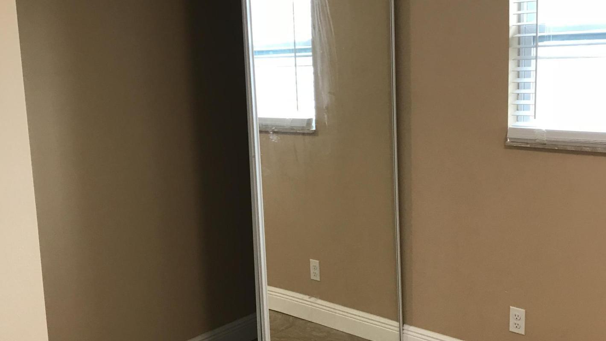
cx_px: 293
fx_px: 691
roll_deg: +2.8
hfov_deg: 47.4
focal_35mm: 43
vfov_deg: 27.7
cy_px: 160
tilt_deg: -6.6
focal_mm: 3.99
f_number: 1.8
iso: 40
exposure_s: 1/20
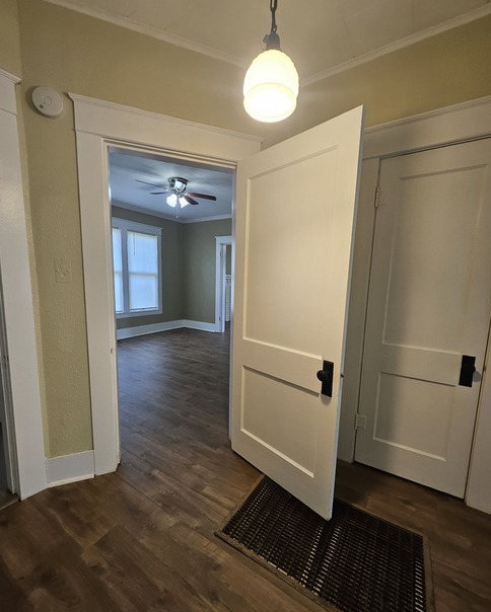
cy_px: 319
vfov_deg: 100.6
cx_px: 246
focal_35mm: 14
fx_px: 254
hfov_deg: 88.0
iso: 125
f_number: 2.2
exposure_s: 1/60
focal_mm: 1.74
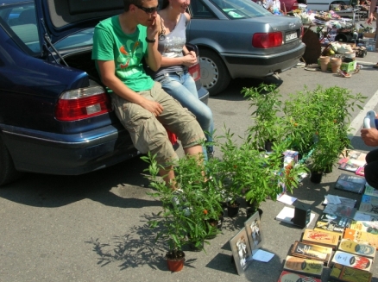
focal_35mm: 40
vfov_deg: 35.8
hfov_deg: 46.8
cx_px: 209
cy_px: 128
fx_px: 436
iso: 50
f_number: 5.6
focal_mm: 5.8
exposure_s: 1/239
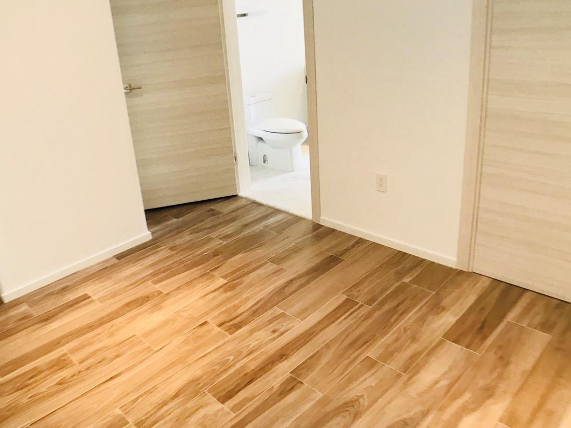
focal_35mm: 39
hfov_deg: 47.6
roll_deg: +5.1
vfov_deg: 36.8
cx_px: 228
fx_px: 643
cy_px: 184
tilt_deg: -18.4
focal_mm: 3.99
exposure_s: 1/20
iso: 40
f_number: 1.8
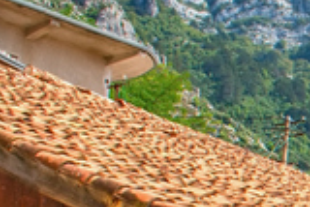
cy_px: 285
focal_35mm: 122
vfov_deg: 10.9
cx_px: 548
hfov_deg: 14.8
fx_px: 1051
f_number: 13
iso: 110
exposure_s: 1/160
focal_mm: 18
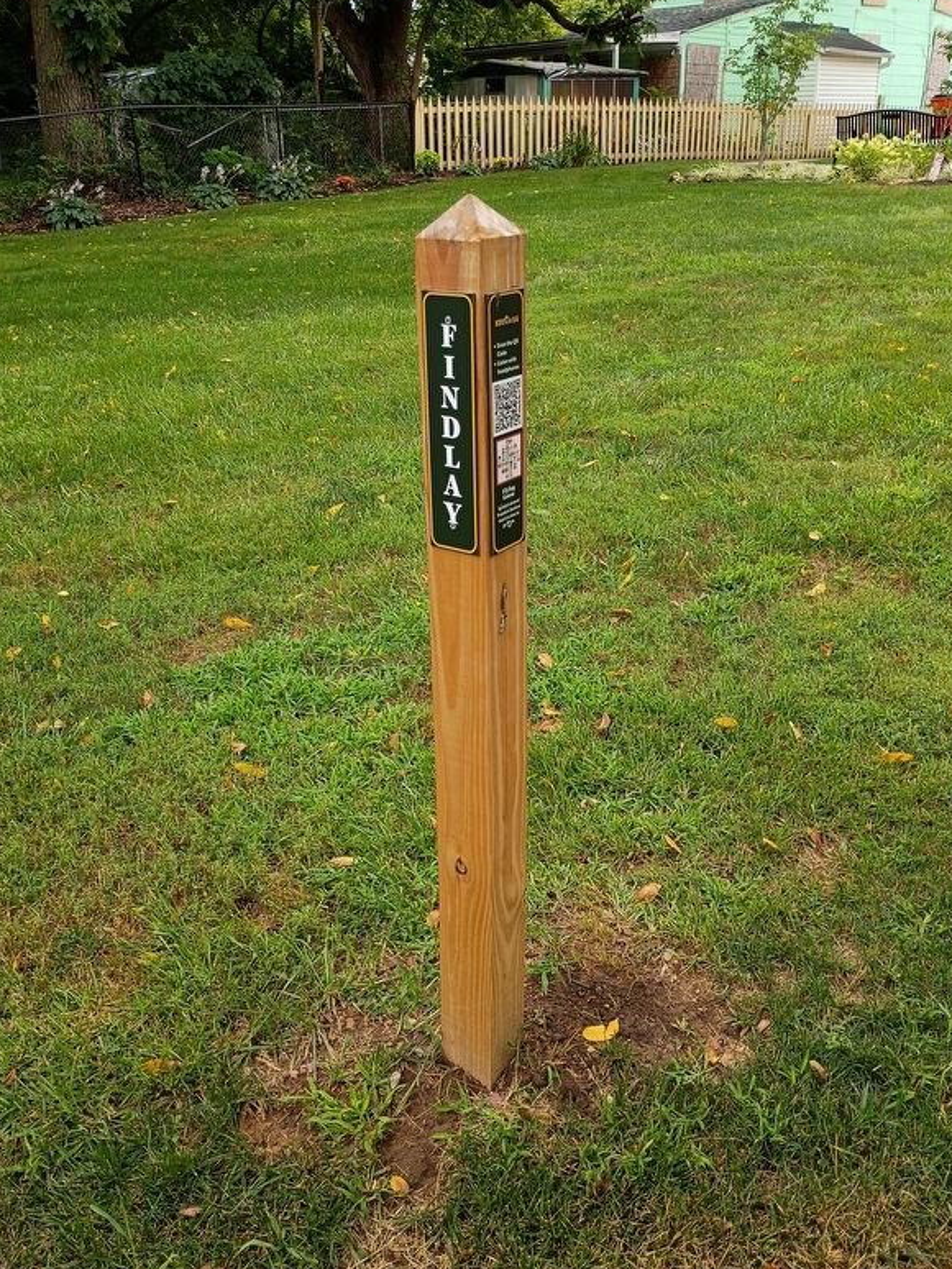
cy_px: 645
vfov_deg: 60.0
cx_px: 487
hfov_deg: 46.8
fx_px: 1100
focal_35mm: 30
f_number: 1.8
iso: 100
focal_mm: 4.27
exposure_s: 1/155
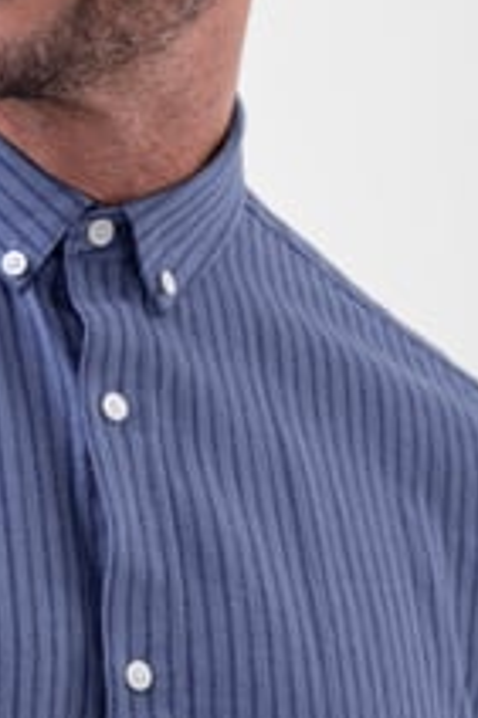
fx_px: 5286
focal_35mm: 265
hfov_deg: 5.2
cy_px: 288
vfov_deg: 7.8
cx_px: -92
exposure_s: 1/200
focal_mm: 85
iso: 250
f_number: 5.6
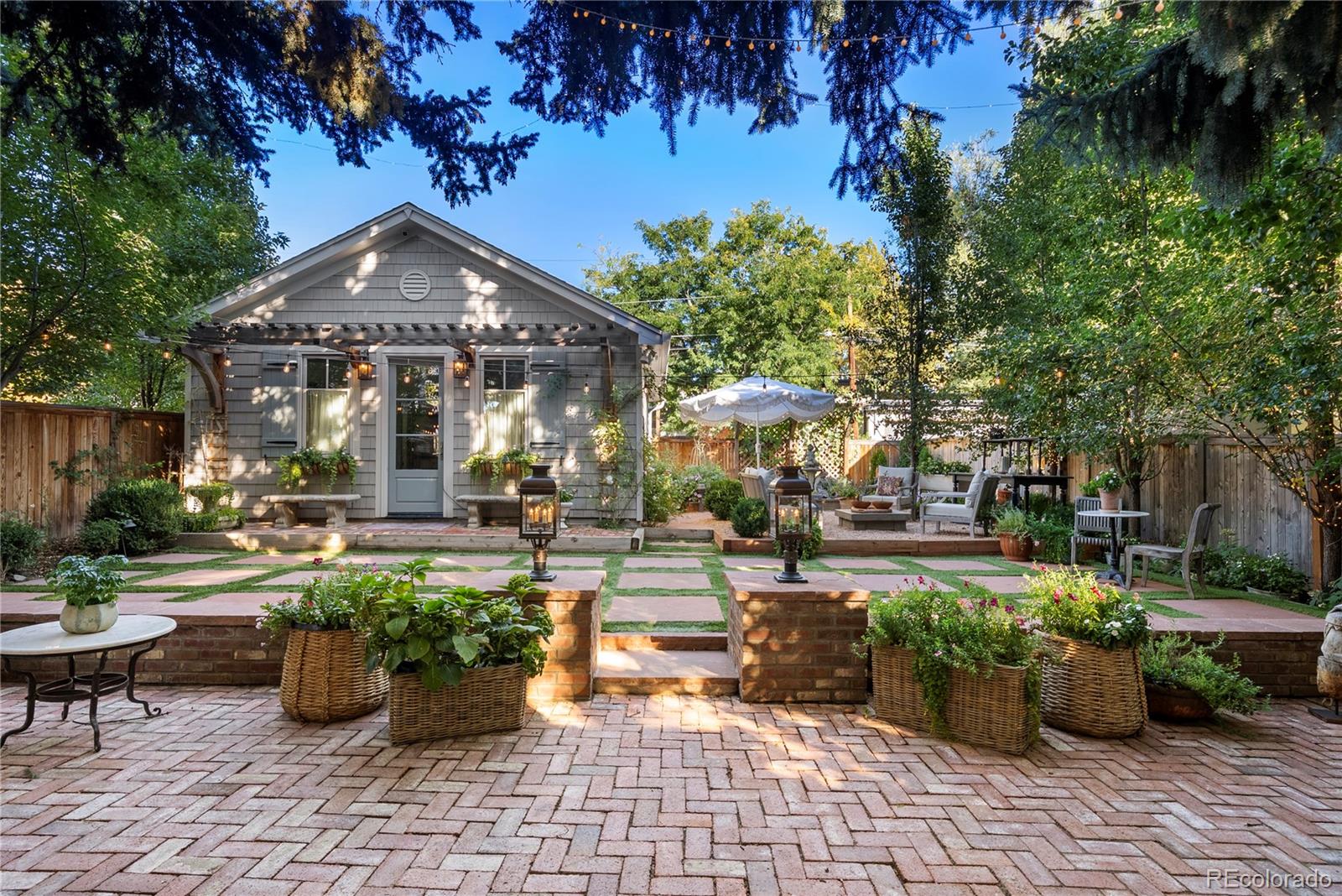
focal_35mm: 17
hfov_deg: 93.3
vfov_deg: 70.5
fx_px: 634
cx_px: 671
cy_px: 448
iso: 320
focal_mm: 17
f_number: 7.1
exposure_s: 1/80
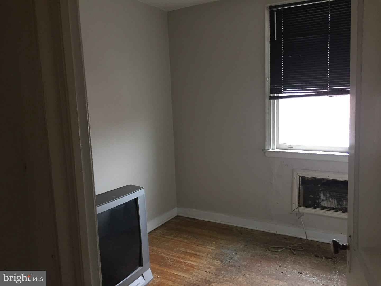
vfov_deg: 48.2
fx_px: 319
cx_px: 190
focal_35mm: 29
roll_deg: +3.2
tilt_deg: -7.3
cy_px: 143
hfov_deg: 61.7
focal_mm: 4.15
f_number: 2.2
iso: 160
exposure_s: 1/30
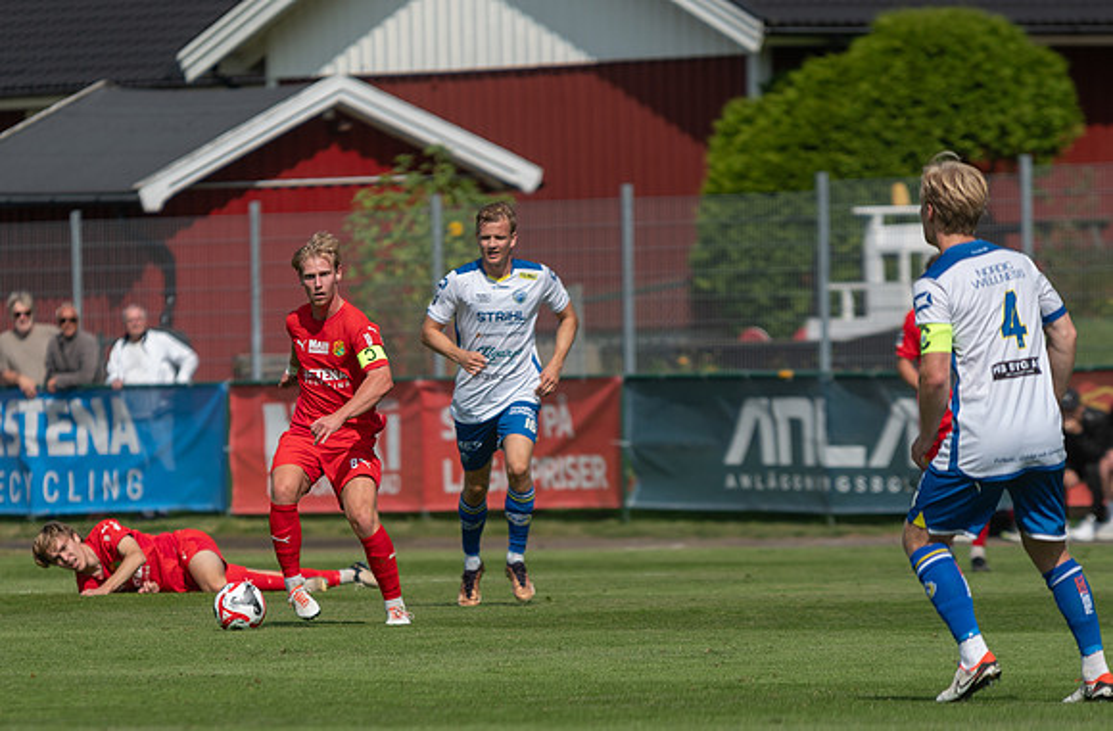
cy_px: 526
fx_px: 13723
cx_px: 324
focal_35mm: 446
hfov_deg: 4.6
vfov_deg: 3.1
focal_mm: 200
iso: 100
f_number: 3.2
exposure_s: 1/1600
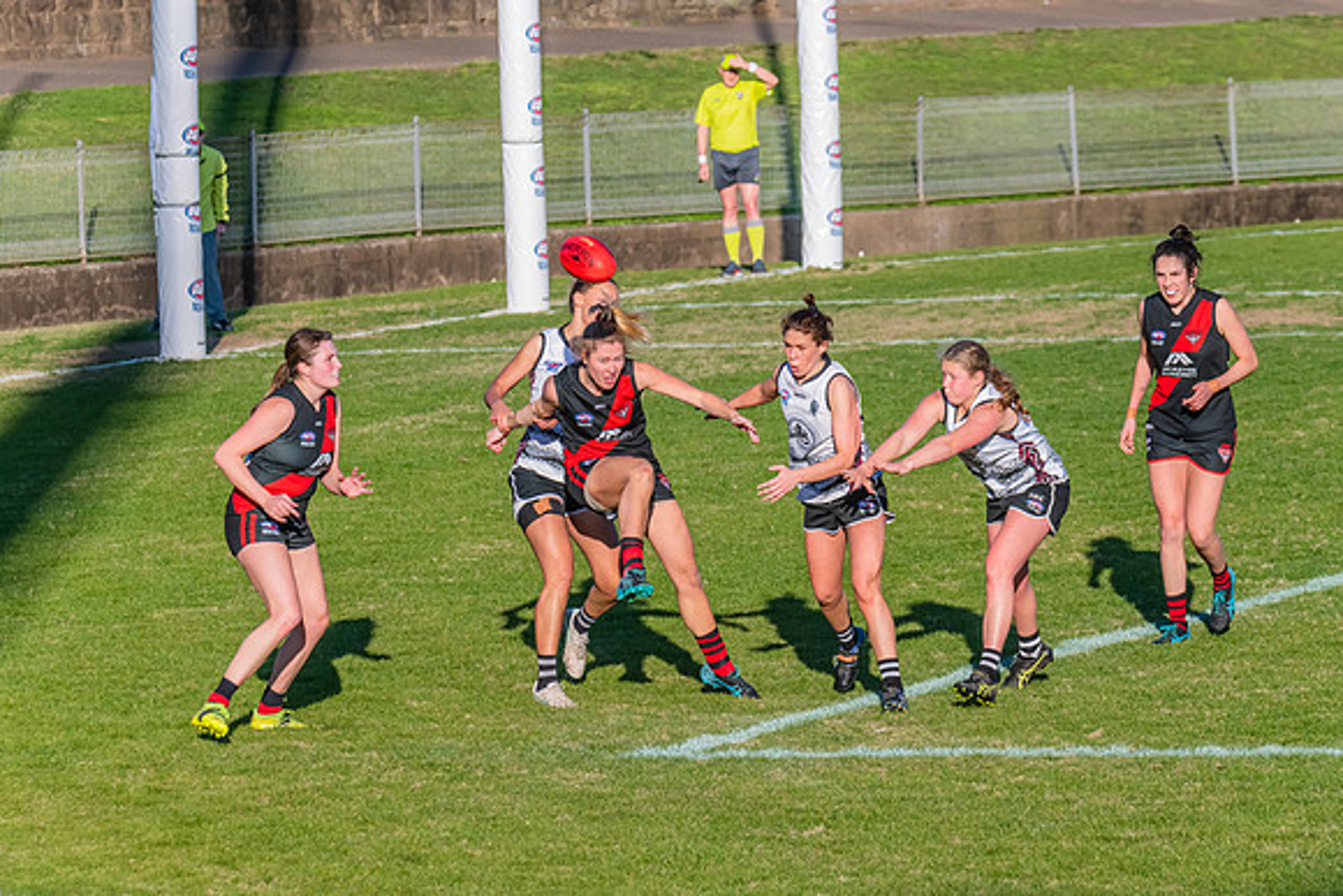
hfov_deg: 7.3
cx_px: 779
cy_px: 516
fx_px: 10494
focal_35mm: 281
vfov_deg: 4.9
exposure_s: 1/1250
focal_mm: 220
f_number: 9
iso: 800
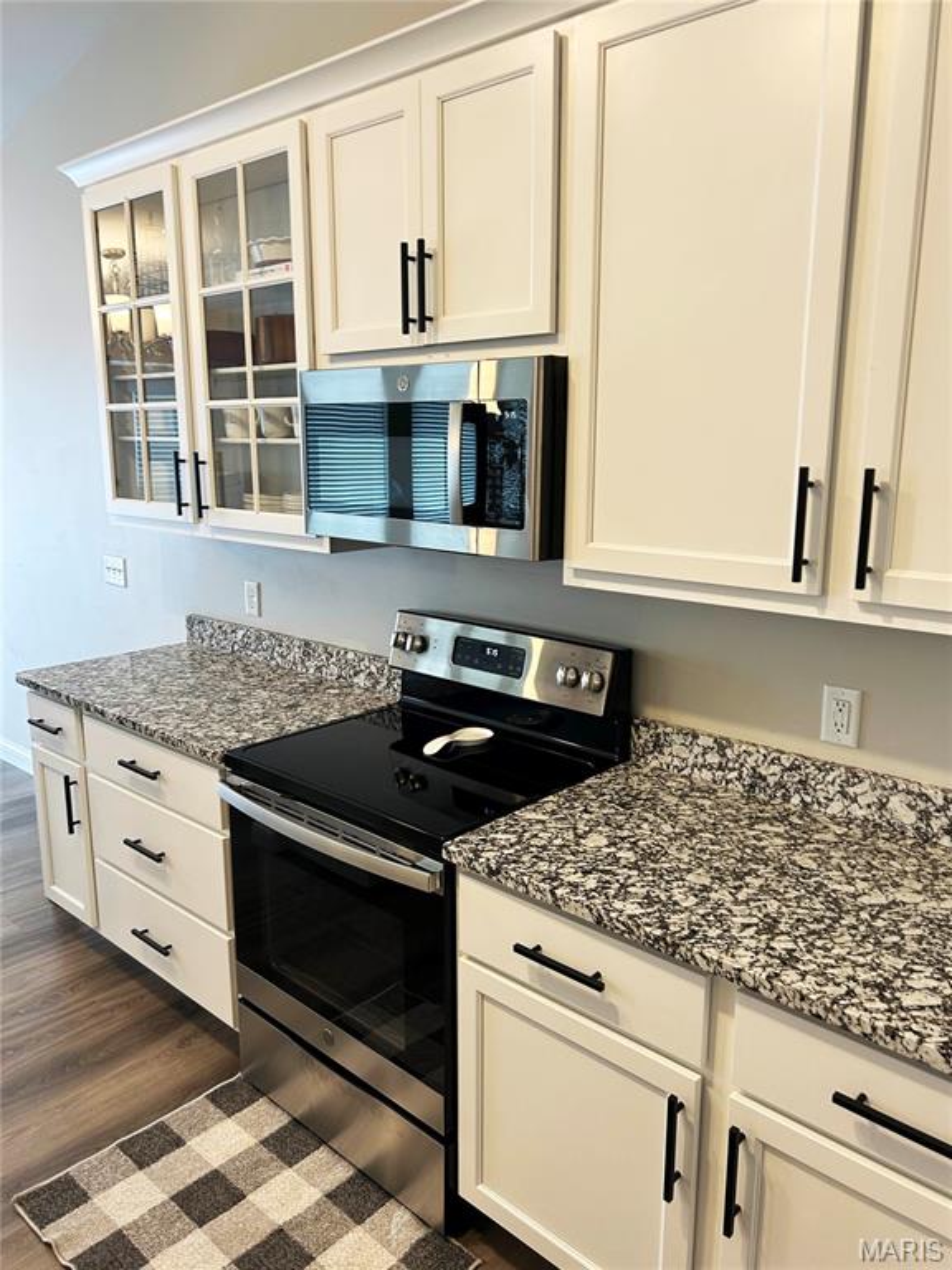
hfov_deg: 53.1
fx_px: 953
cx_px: 476
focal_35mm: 26
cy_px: 635
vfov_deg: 67.3
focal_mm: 5.7
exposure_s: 1/60
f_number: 1.5
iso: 80
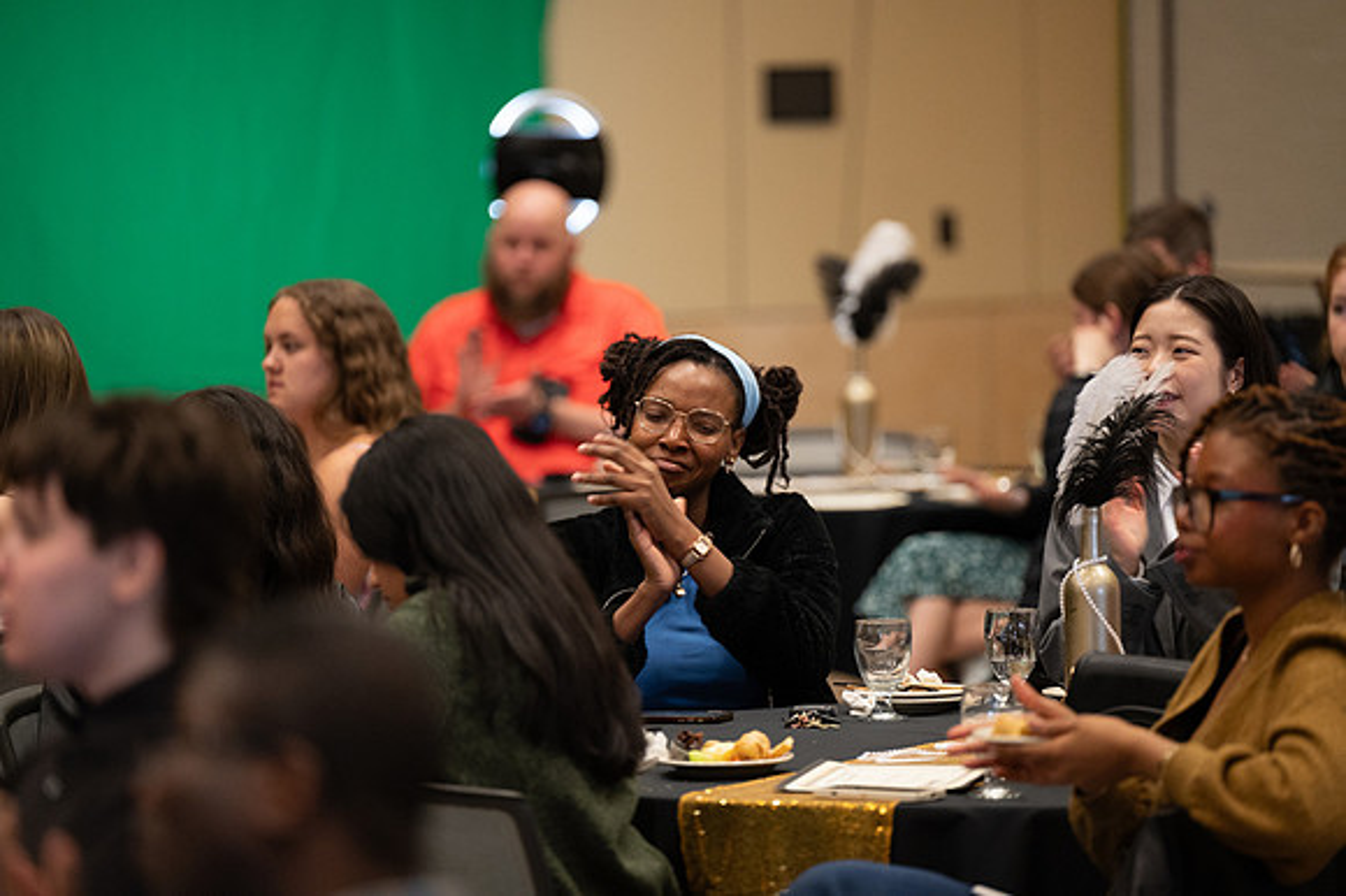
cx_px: 673
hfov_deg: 10.3
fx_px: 7473
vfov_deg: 6.9
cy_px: 448
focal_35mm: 200
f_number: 2.8
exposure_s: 1/100
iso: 3200
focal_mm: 200
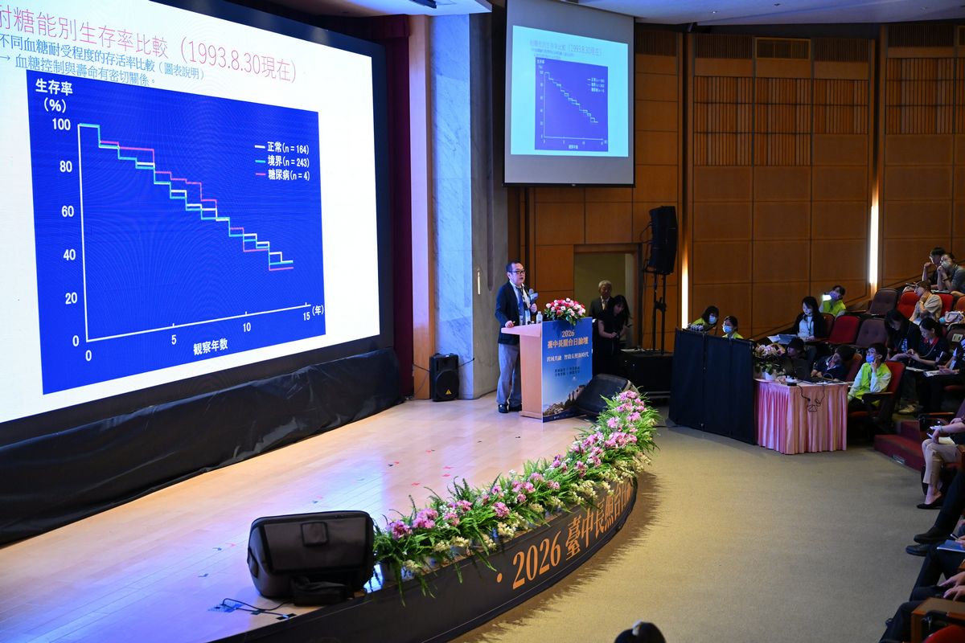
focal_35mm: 46
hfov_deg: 42.7
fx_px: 1233
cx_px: 482
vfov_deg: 29.2
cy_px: 322
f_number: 3.2
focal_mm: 46
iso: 2200
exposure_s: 1/125
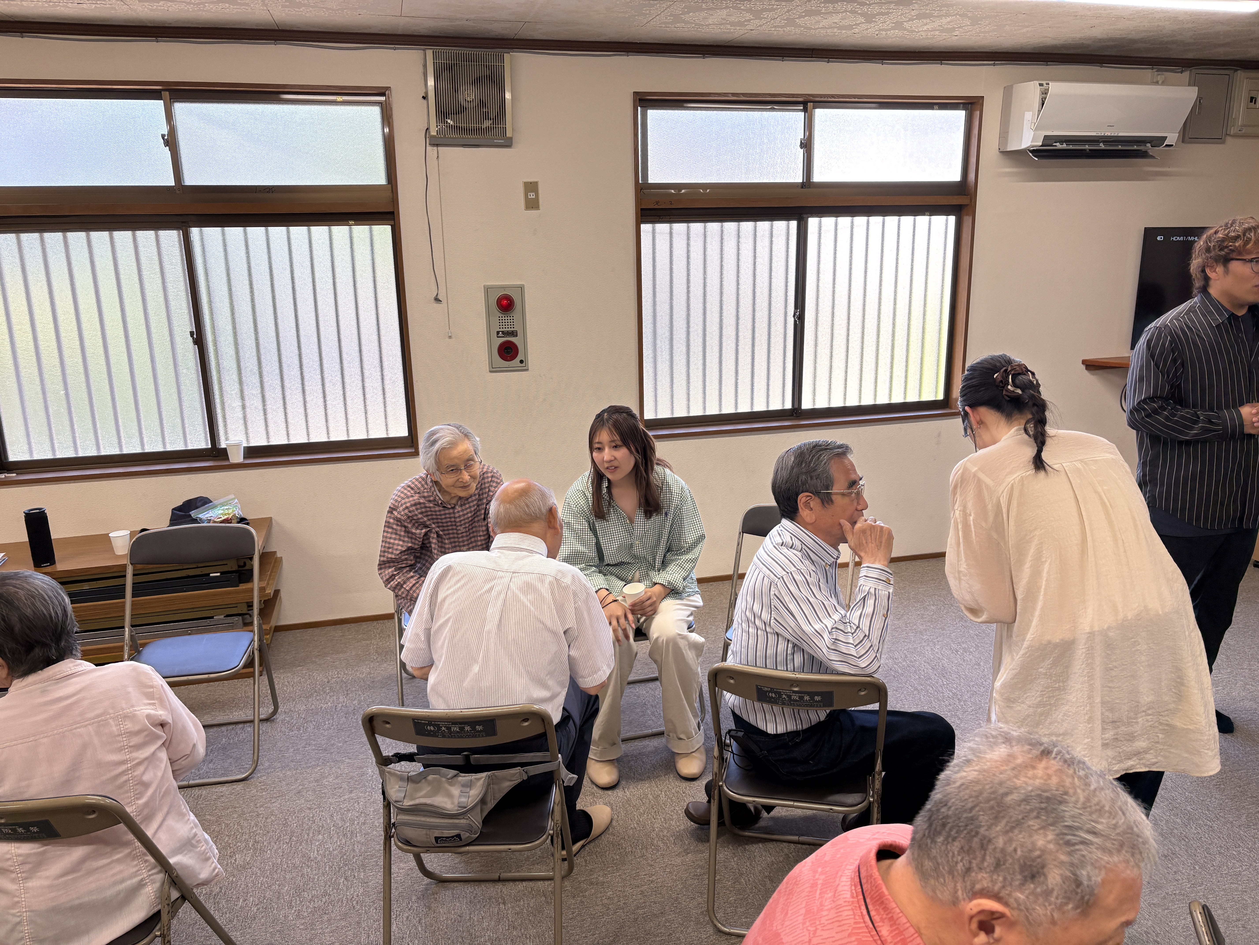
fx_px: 946
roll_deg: +2.0
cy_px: 472
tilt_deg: -14.5
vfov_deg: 53.1
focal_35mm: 26
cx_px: 630
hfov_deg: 67.3
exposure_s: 1/240
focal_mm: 5.96
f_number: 1.6
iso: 100
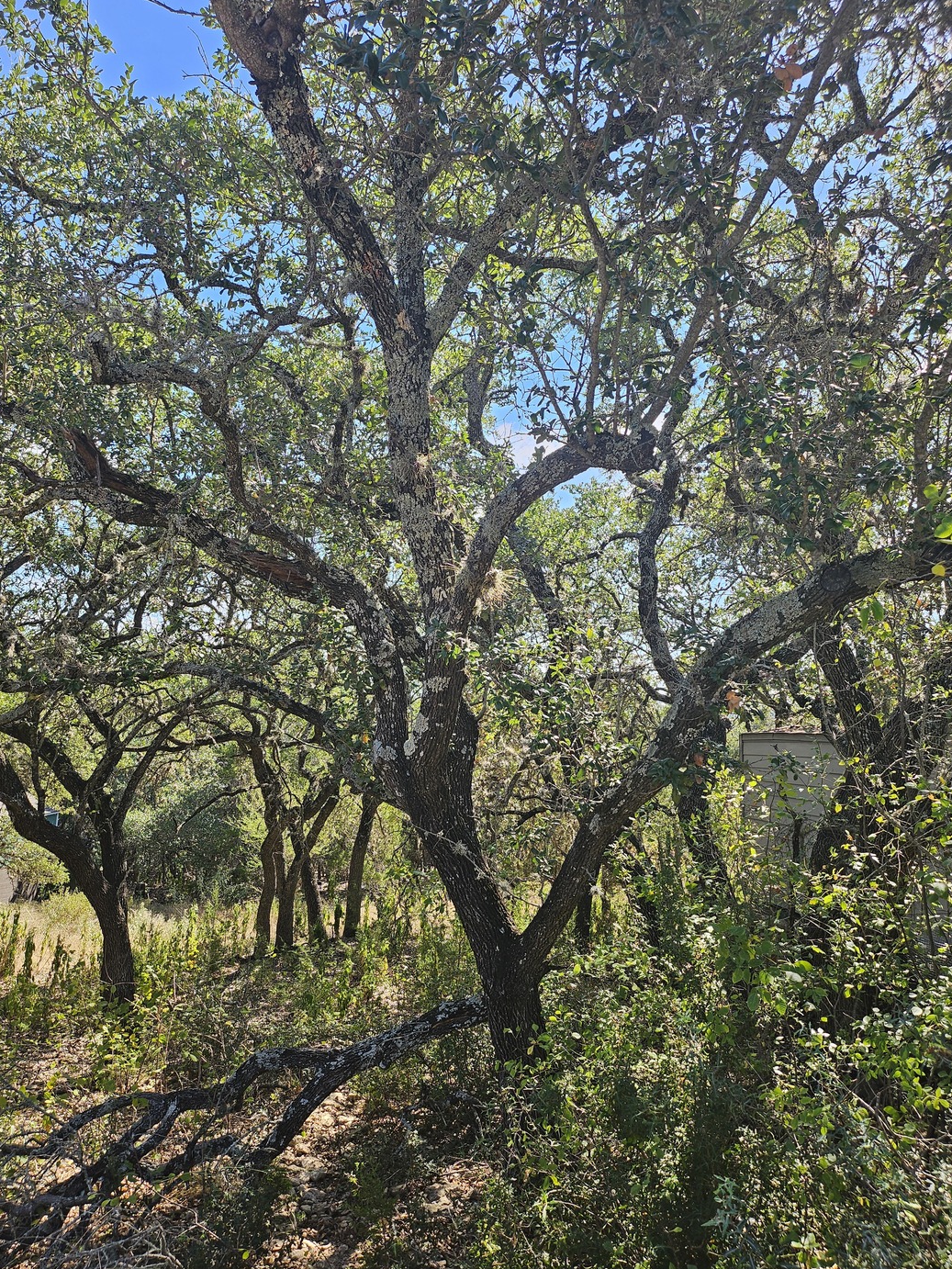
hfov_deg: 54.9
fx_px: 916
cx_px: 477
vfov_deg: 69.4
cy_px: 659
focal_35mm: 25
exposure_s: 1/927
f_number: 1.8
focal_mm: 5
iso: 50
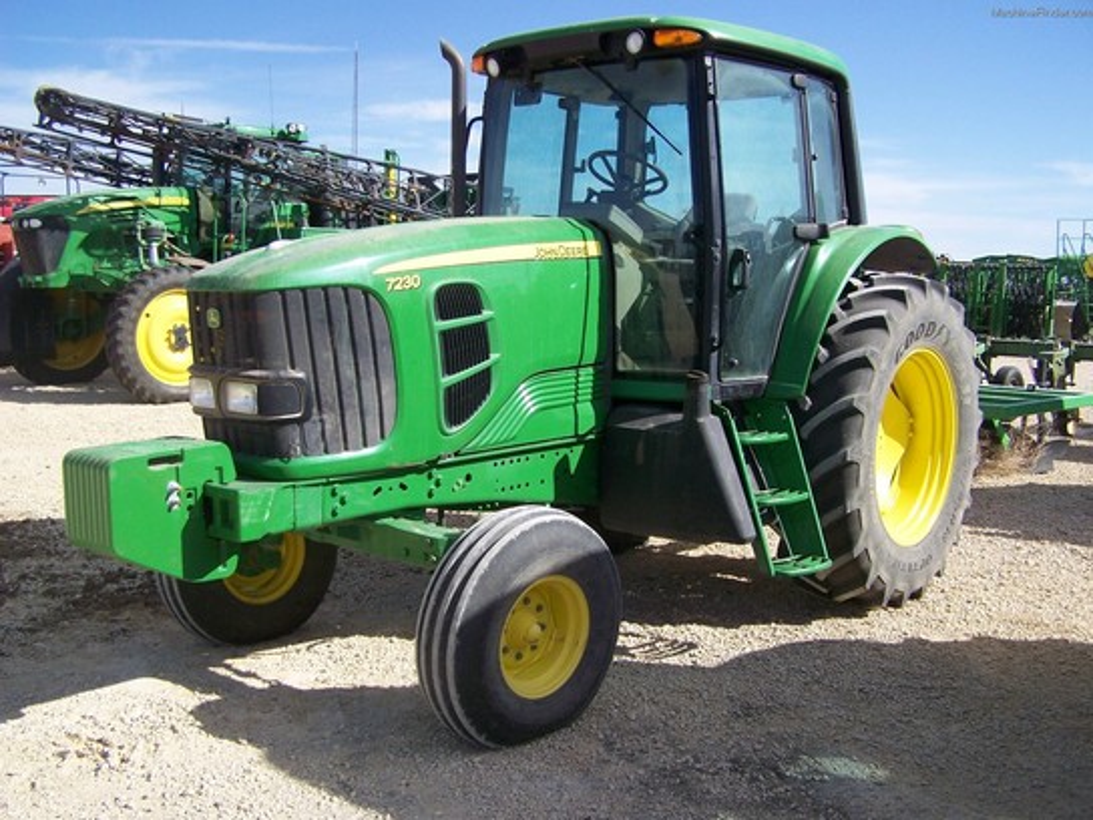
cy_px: 410
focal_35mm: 38
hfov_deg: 49.0
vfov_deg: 37.7
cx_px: 546
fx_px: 1200
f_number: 4
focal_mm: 6.3
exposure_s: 1/1000
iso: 80
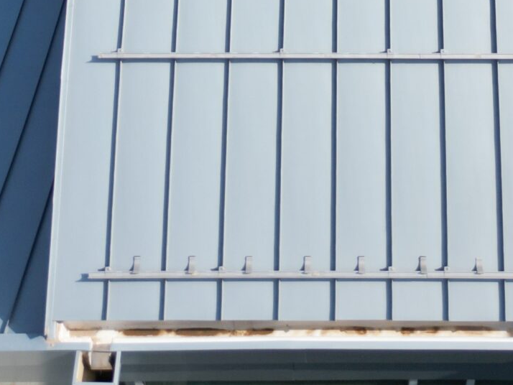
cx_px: 353
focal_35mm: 86
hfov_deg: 22.6
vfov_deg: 15.6
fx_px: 1275
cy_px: -215
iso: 120
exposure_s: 1/2500
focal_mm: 6.72
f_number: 1.7
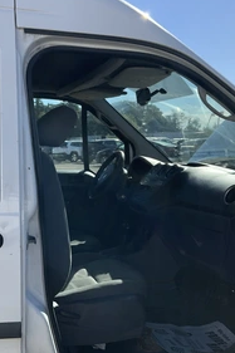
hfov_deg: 30.1
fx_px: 422
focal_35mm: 43
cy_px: 172
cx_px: 34
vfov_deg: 45.5
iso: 25
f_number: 1.8
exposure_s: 1/1730
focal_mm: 3
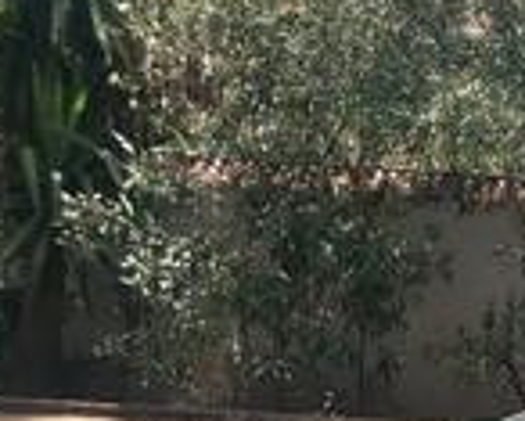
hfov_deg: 12.7
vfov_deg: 11.5
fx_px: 2037
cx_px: 1090
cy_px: 549
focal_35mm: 131
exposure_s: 1/277
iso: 20
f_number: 1.8
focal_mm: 4.6
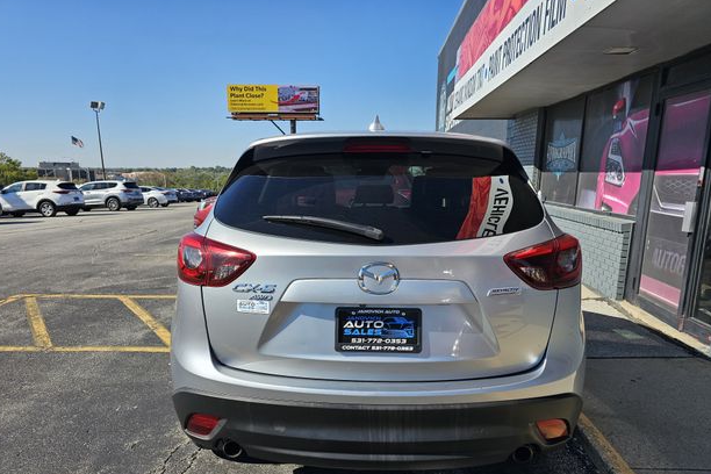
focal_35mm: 25
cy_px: 268
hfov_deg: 71.5
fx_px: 494
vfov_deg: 51.1
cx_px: 361
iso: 12
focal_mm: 6.3
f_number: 1.7
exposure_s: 1/944
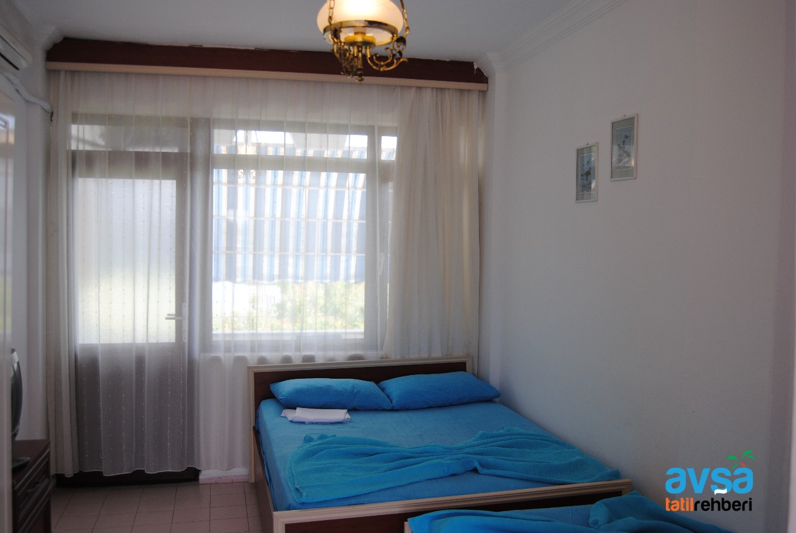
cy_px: 266
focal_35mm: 33
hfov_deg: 57.2
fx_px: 731
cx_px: 398
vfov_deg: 40.1
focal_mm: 22
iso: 200
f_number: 4.5
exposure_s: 1/80
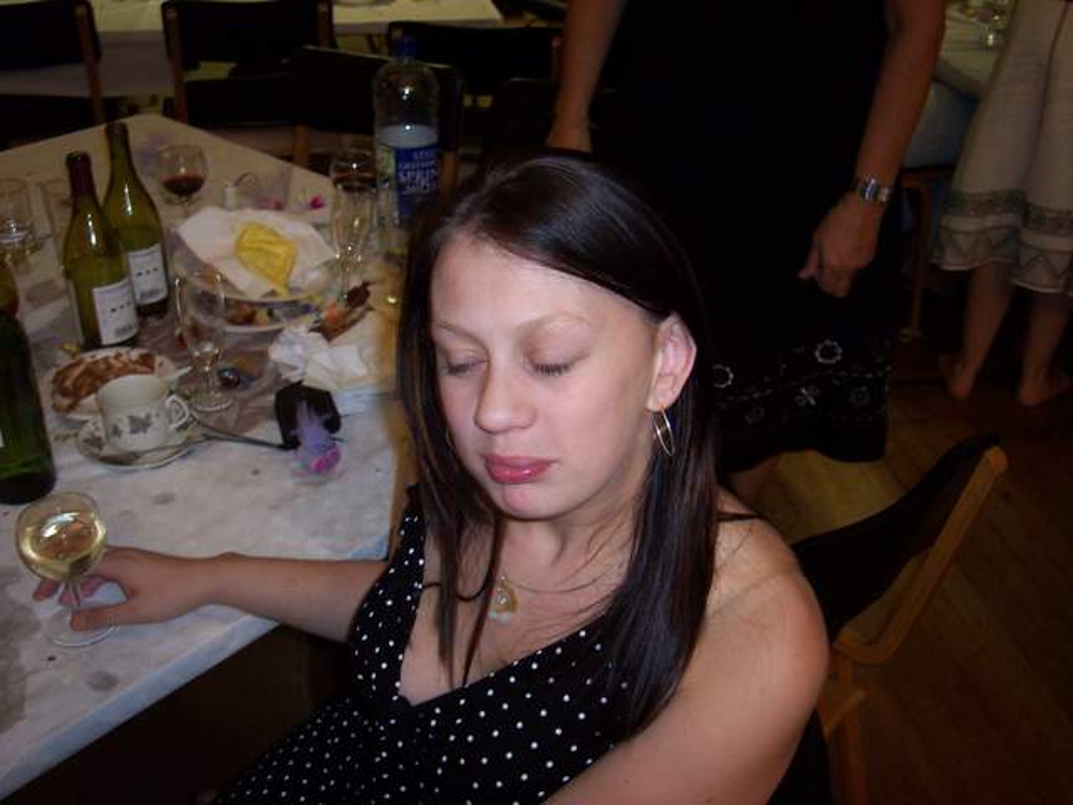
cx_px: 536
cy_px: 402
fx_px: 1178
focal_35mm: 38
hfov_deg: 49.0
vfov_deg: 37.7
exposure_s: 1/30
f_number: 2.8
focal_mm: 8
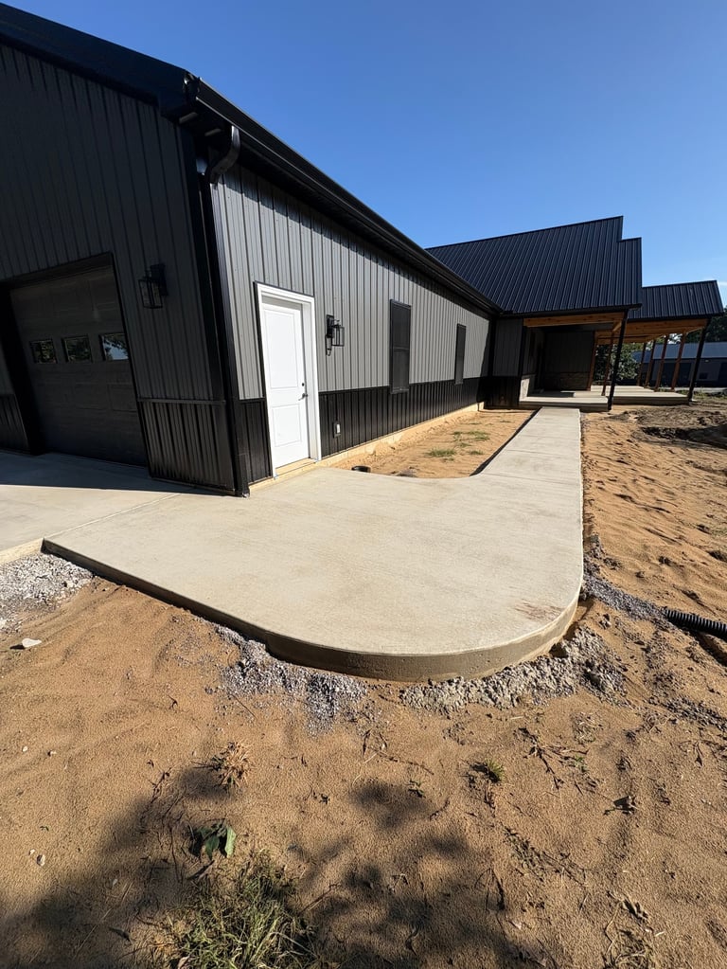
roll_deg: +0.8
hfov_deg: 85.7
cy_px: 484
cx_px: 364
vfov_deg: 102.0
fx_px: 392
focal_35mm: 14
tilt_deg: -15.5
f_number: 2.2
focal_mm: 2.22
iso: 50
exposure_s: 1/2770
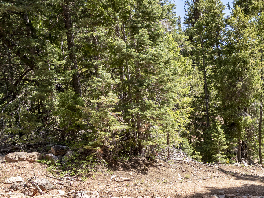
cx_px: 250
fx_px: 313
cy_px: 146
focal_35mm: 41
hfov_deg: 41.2
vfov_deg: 34.5
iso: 320
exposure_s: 1/400
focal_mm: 18
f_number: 8
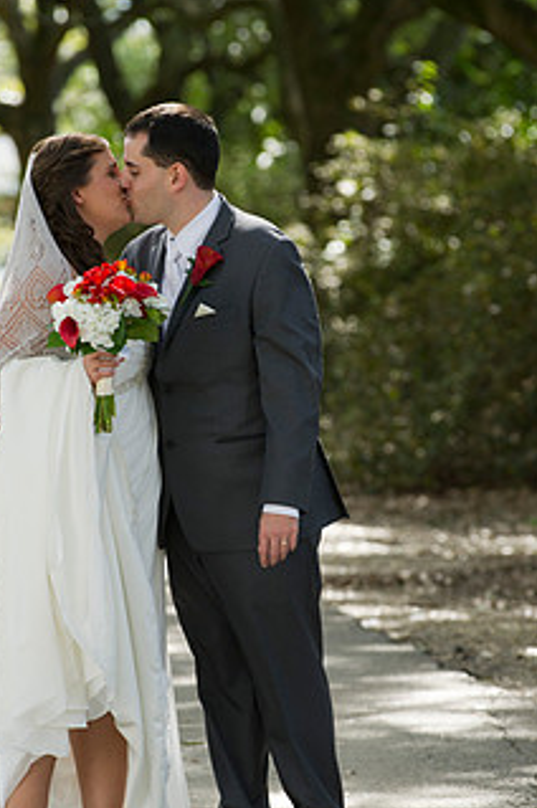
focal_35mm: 282
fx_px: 6323
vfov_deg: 7.3
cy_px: 456
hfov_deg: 4.9
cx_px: 161
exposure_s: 1/125
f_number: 4
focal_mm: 200
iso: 320
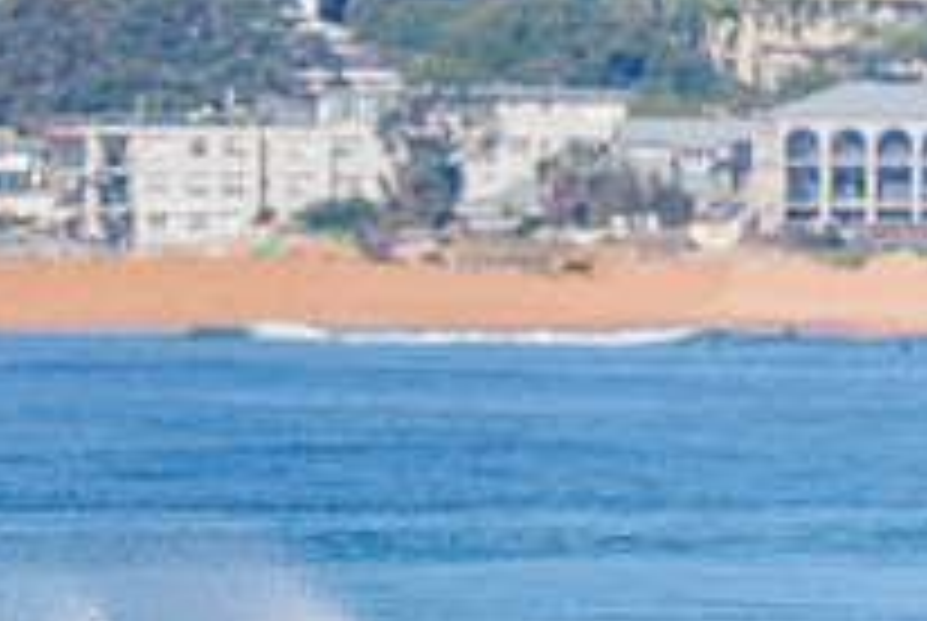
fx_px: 36256
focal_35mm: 1406
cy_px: 785
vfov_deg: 1.0
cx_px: 99
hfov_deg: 1.5
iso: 140
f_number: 5.6
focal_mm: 500
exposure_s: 1/2000
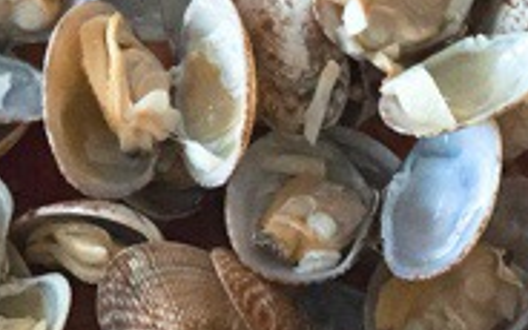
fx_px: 1640
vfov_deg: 11.2
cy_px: -115
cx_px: 238
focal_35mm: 114
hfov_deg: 18.3
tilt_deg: -64.4
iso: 160
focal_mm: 3.3
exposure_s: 1/30
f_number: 2.4
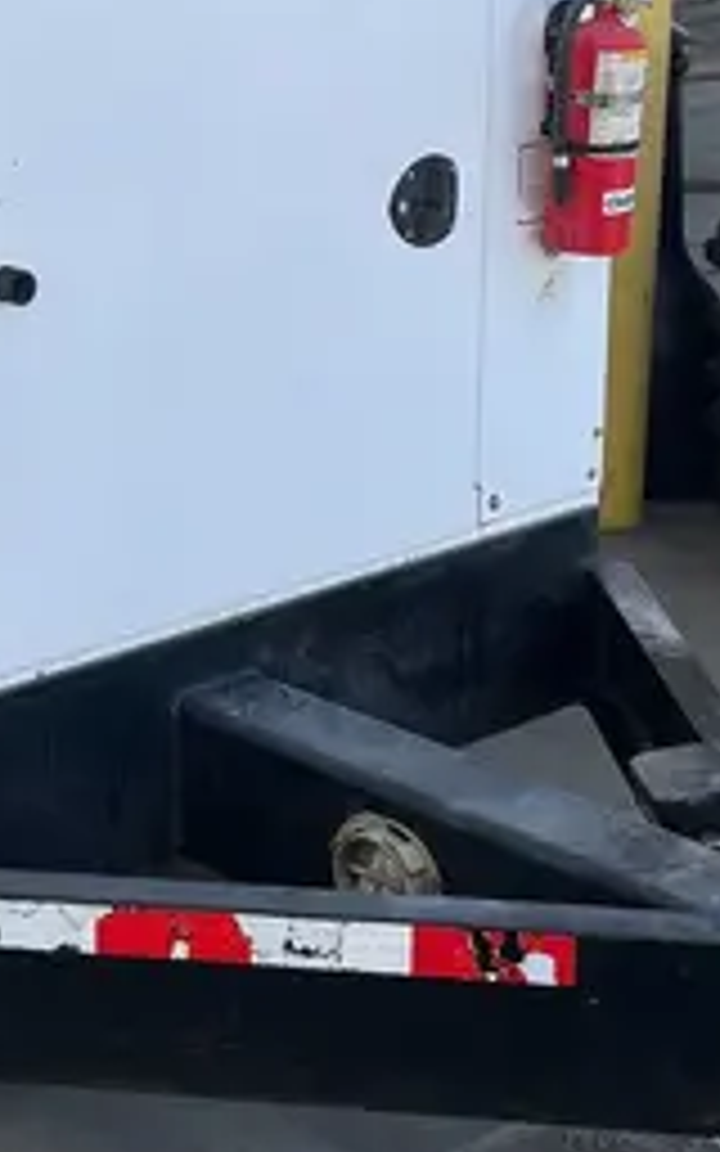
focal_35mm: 79
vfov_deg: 25.3
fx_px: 2480
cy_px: 115
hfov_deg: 15.6
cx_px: -234
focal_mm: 5.1
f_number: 1.6
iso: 50
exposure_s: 1/1372
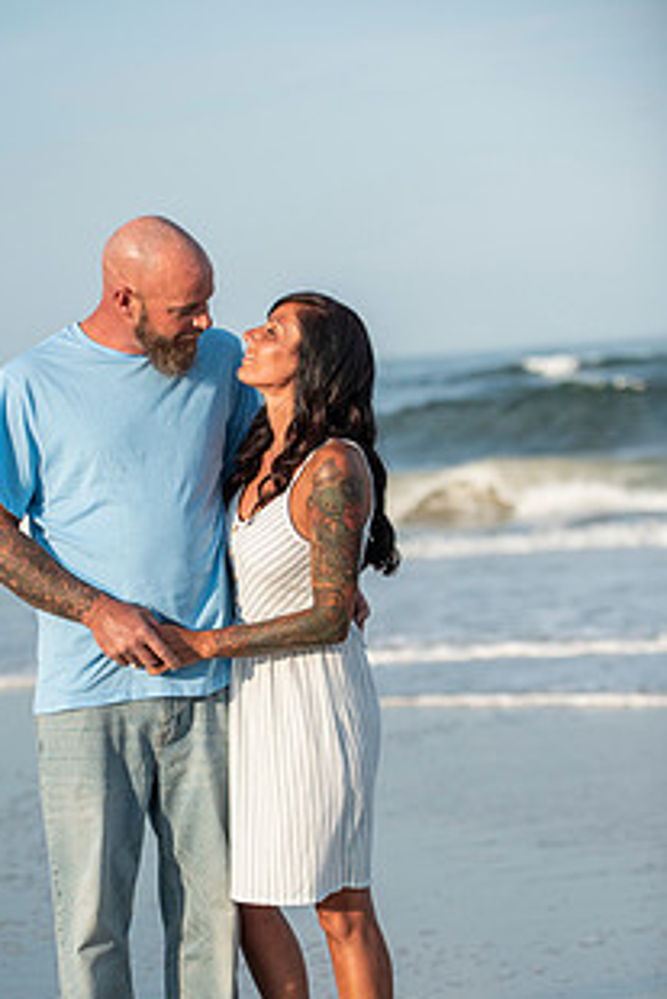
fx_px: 3831
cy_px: 609
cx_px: 206
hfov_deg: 9.9
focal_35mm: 138
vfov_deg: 14.8
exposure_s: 1/4000
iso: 250
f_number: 3.2
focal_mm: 95
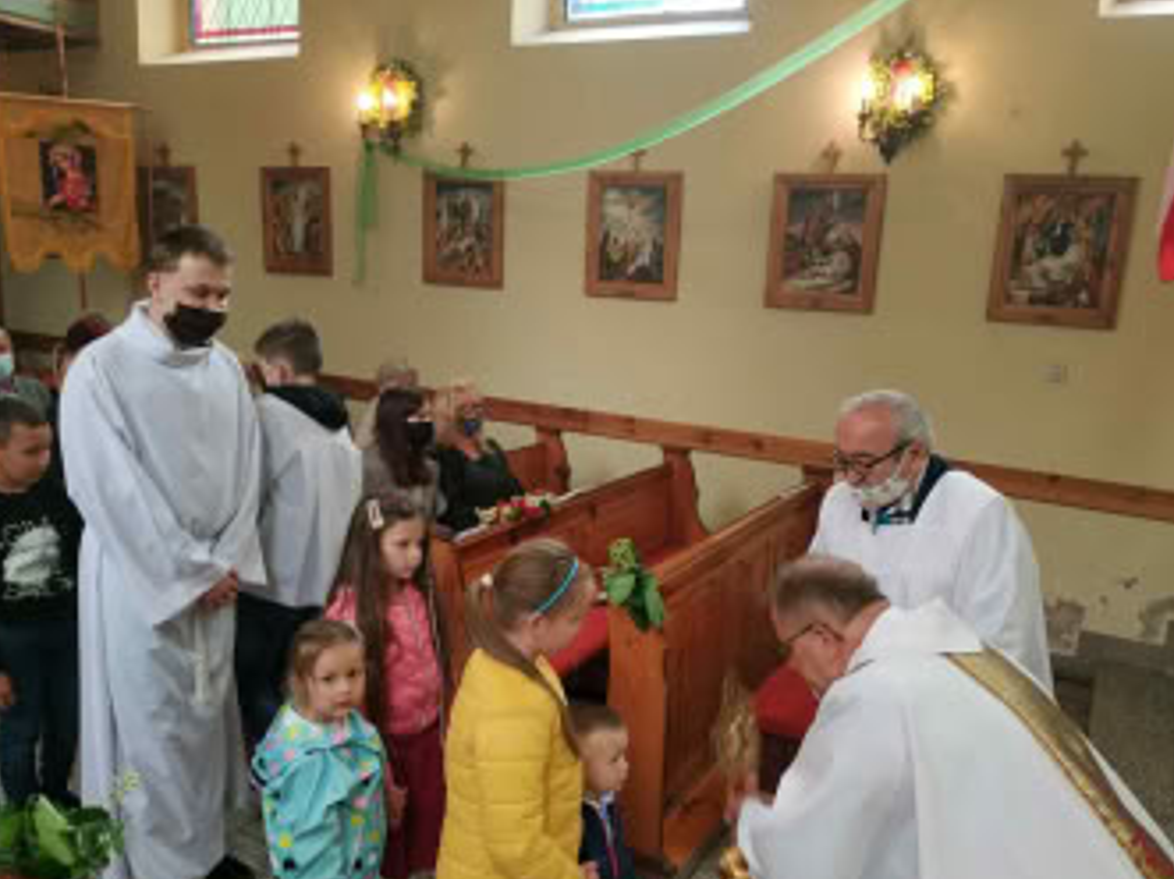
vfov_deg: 48.1
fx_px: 983
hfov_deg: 61.6
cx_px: 635
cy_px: 500
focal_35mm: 29
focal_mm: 3.94
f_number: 1.9
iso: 200
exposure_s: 1/25
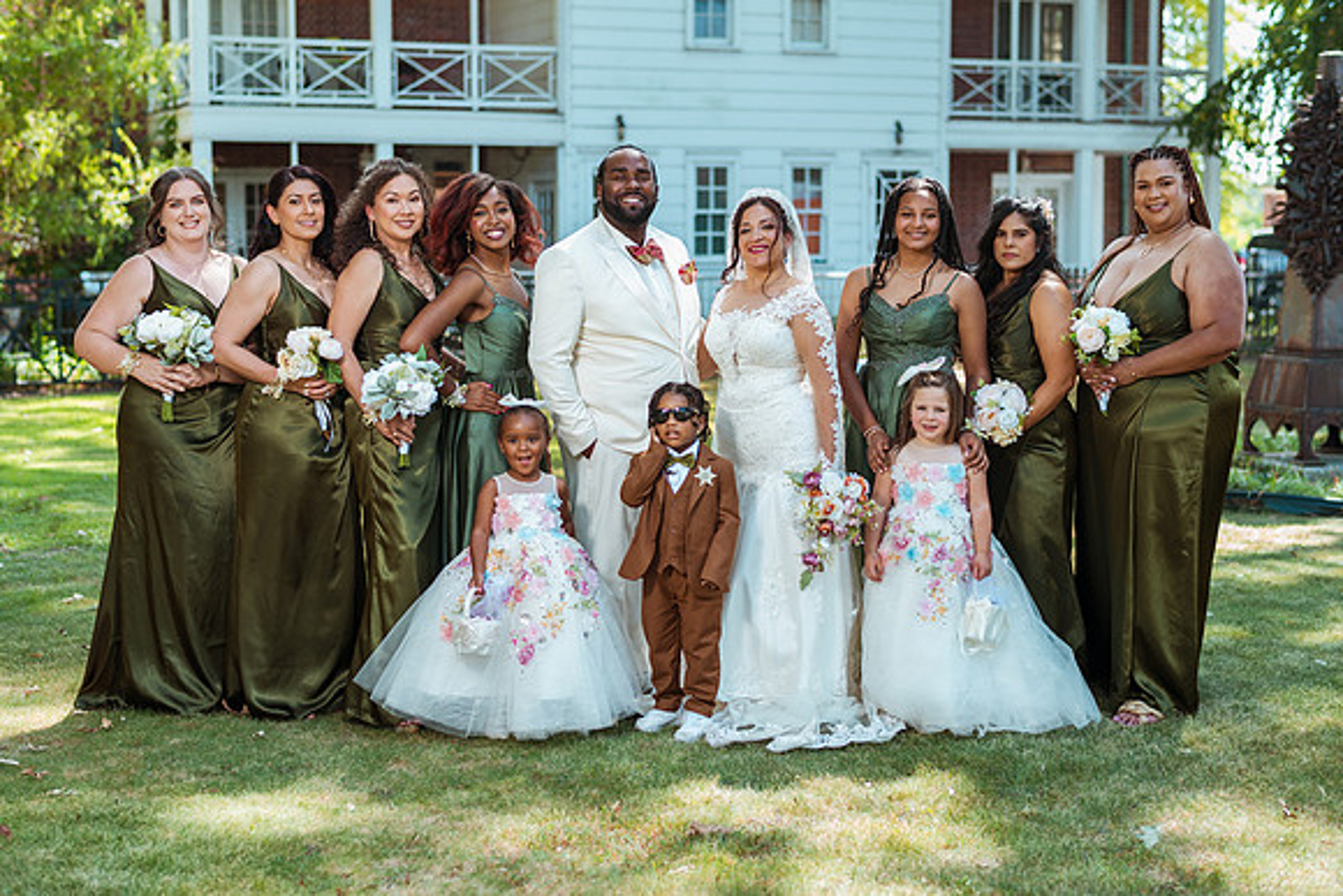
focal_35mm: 58
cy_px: 448
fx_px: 2164
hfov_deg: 34.5
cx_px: 672
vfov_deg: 23.4
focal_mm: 58
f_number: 2.8
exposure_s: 1/200
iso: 50
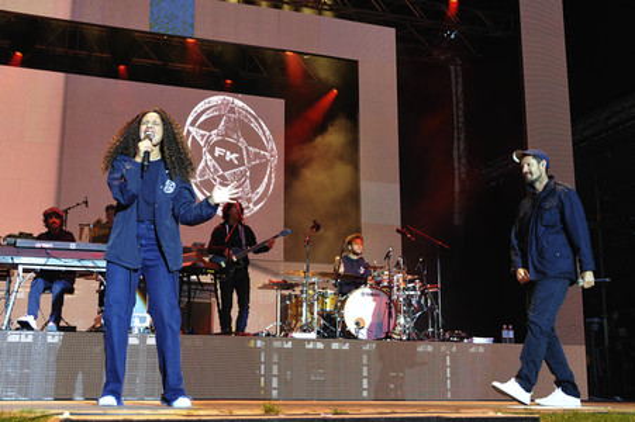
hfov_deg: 48.5
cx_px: 318
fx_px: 705
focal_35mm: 40
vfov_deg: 33.4
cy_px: 211
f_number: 3.5
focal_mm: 40
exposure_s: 1/200
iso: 800
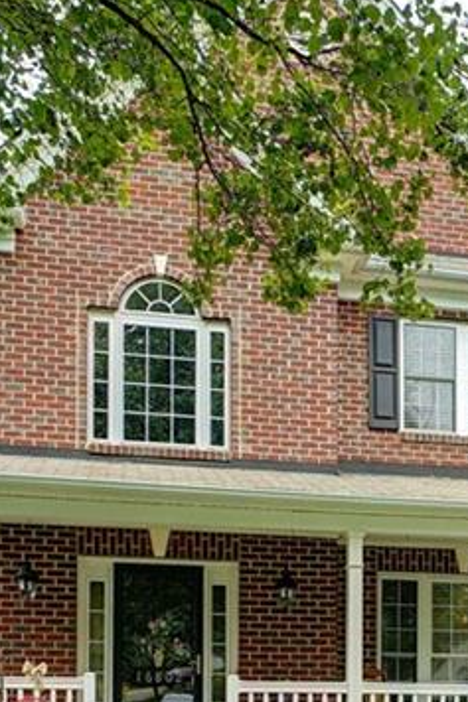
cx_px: 403
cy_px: 532
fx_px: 898
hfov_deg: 28.3
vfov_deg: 41.4
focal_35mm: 46
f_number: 4
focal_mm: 16
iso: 320
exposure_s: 1/1000
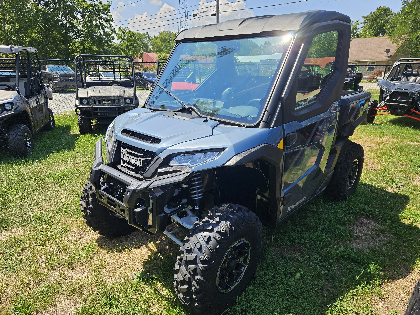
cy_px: 158
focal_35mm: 23
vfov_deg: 58.9
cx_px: 210
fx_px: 279
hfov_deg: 73.9
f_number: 1.8
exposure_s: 1/1022
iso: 25
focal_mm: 5.4
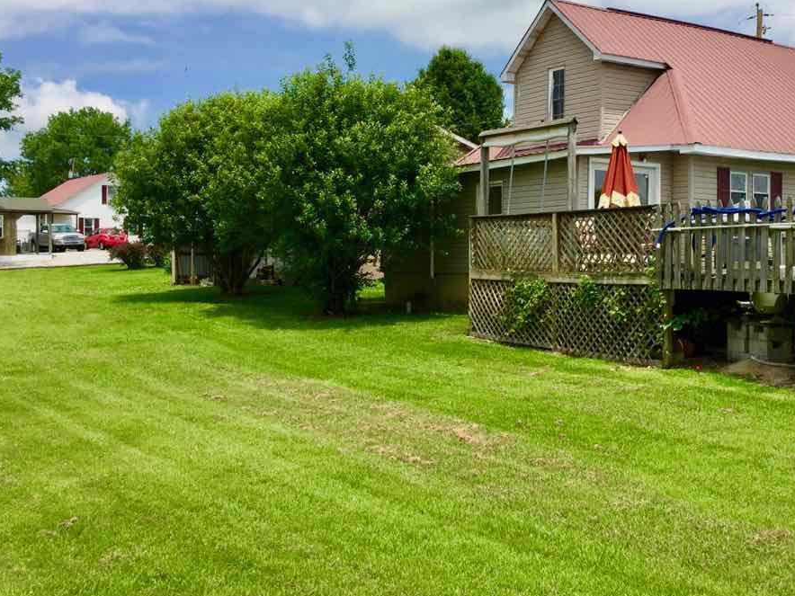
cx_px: 487
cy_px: 286
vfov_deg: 34.3
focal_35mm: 42
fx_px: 965
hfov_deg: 44.5
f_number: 2.2
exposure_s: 1/3049
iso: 32
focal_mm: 4.15
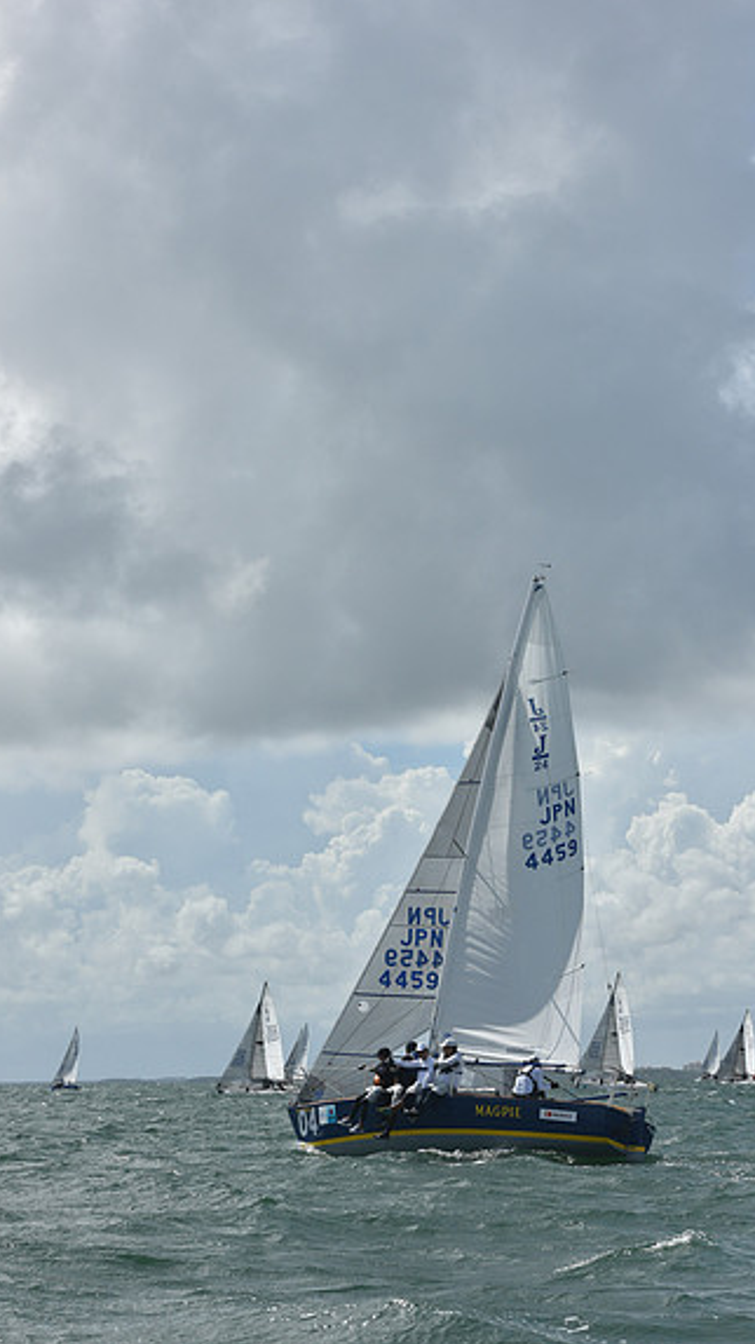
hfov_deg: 13.9
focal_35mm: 87
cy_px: 671
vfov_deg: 24.5
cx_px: 367
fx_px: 3099
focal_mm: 82
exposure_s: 1/1600
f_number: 9
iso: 250
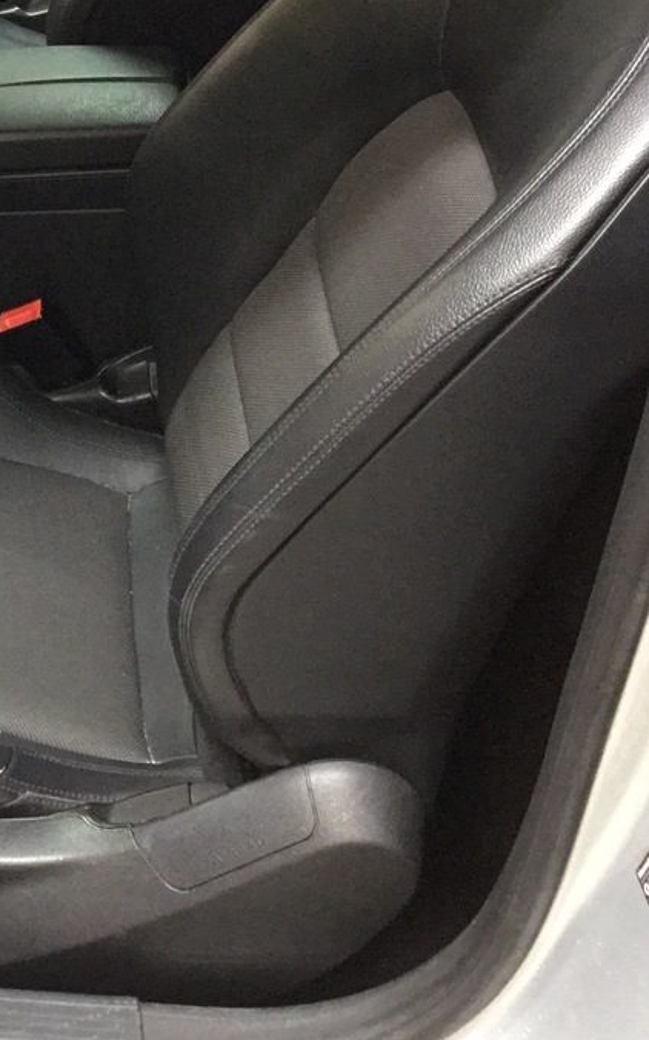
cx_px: -198
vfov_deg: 28.9
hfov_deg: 17.4
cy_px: 263
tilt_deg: -32.7
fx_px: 1983
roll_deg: +2.0
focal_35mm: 70
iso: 200
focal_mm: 3.3
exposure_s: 1/17
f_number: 2.4
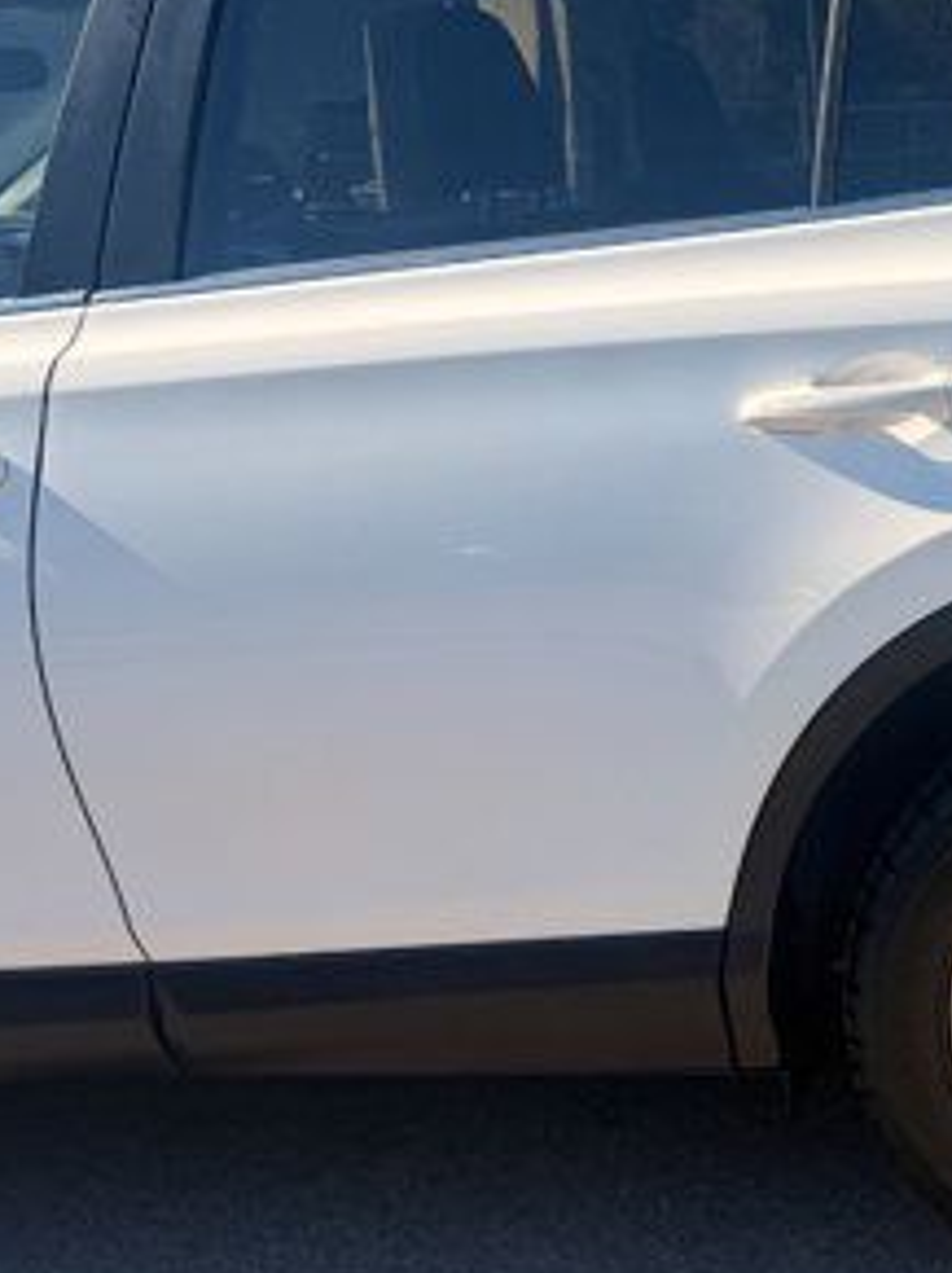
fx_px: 1946
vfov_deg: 35.9
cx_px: 1351
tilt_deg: -6.2
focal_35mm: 53
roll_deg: +0.6
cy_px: 452
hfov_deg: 23.2
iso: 80
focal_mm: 6.76
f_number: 1.78
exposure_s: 1/3021
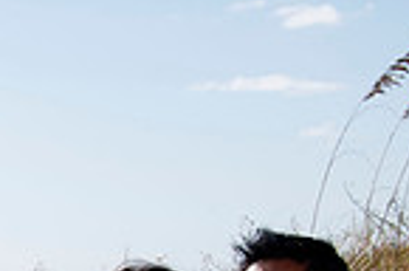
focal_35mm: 192
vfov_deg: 7.0
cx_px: -65
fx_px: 2177
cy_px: 408
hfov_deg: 10.6
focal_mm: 32
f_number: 11
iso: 100
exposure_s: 1/250
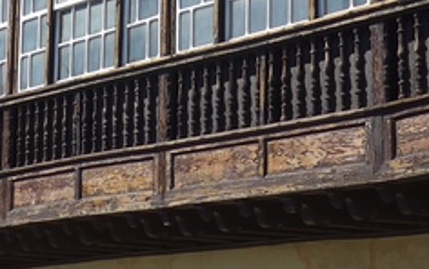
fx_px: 1521
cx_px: 196
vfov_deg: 10.0
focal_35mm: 130
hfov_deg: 16.0
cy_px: -2
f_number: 2.8
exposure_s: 1/1600
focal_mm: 6
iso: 80
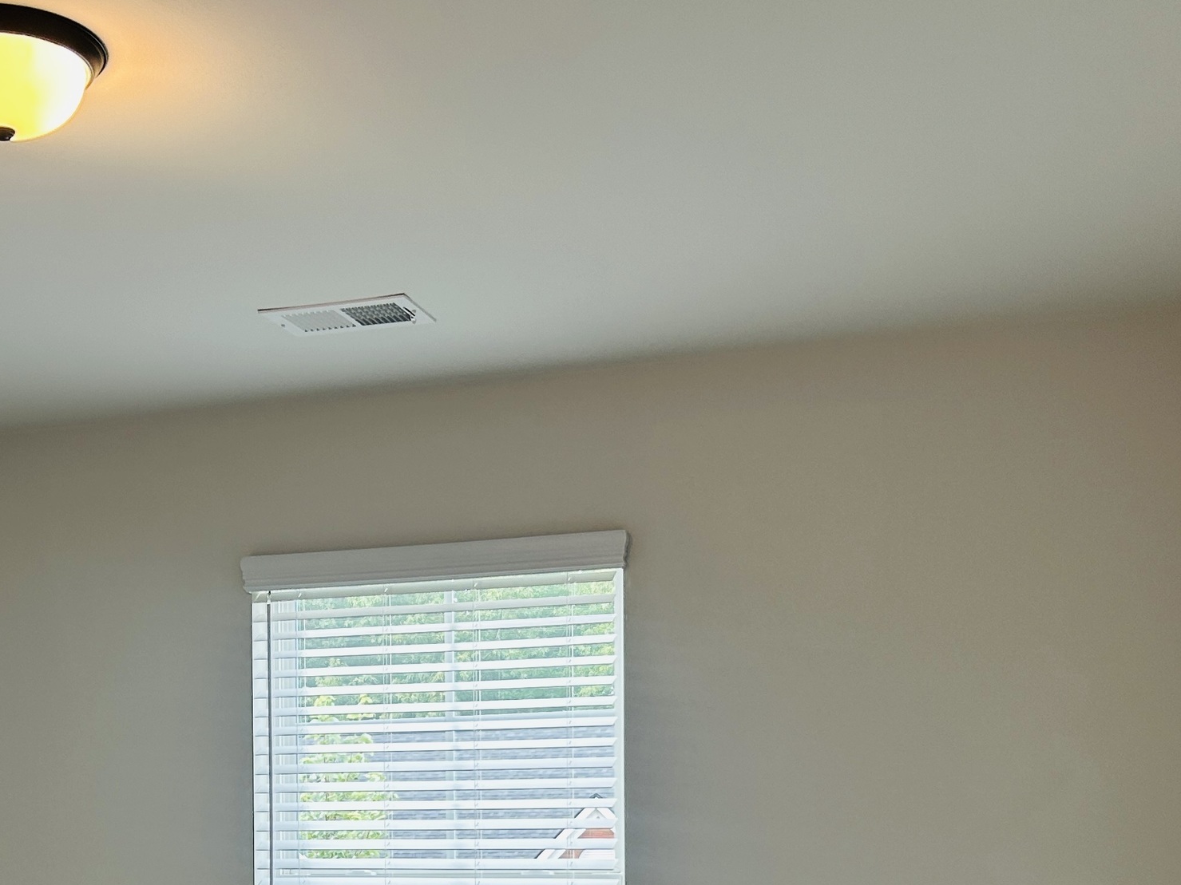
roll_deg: +0.1
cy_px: 881
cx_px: 339
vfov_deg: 25.7
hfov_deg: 35.0
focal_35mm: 54
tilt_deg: -0.3
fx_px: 1842
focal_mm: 5.7
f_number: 1.5
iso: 80
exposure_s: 1/120
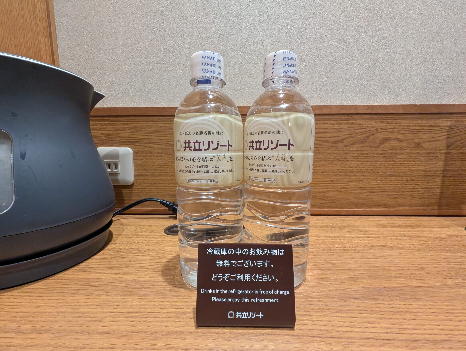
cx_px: 233
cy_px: 176
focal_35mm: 13
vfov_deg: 90.1
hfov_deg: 106.1
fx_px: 175
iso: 522
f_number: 2.2
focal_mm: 1.95
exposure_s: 1/25
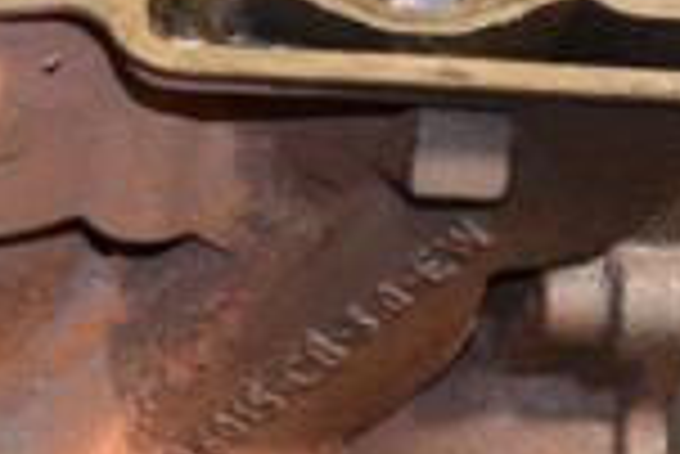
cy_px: 216
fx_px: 2704
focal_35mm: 143
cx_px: -180
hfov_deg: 13.8
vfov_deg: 9.6
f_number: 5
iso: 800
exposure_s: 1/60
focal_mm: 24
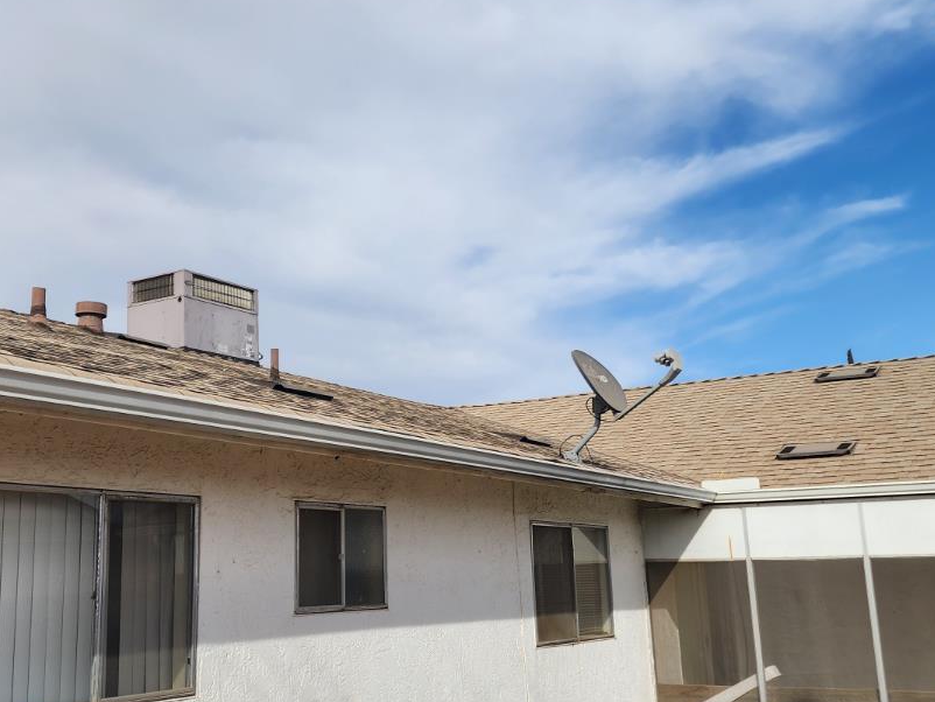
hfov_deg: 43.7
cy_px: 324
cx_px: 406
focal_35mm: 43
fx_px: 1162
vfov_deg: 33.6
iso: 12
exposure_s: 1/1632
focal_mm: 6.4
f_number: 1.8
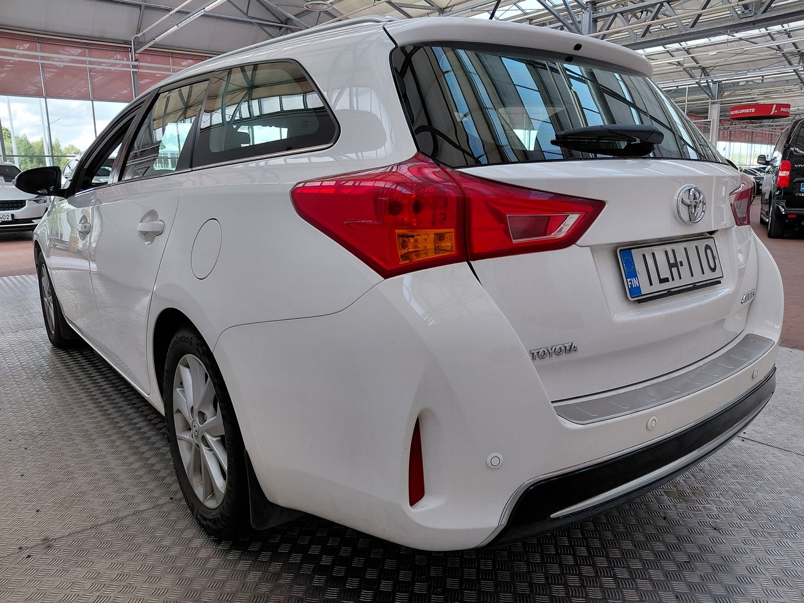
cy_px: 302
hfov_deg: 69.4
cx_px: 402
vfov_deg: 54.9
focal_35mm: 25
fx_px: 581
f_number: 1.8
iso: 50
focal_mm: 4.69
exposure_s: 1/191
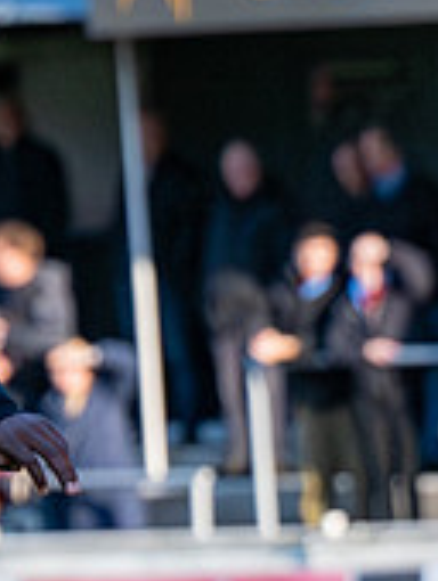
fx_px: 17990
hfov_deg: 1.4
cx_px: -789
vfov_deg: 1.9
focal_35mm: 1069
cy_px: 583
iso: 400
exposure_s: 1/4000
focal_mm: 130
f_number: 4
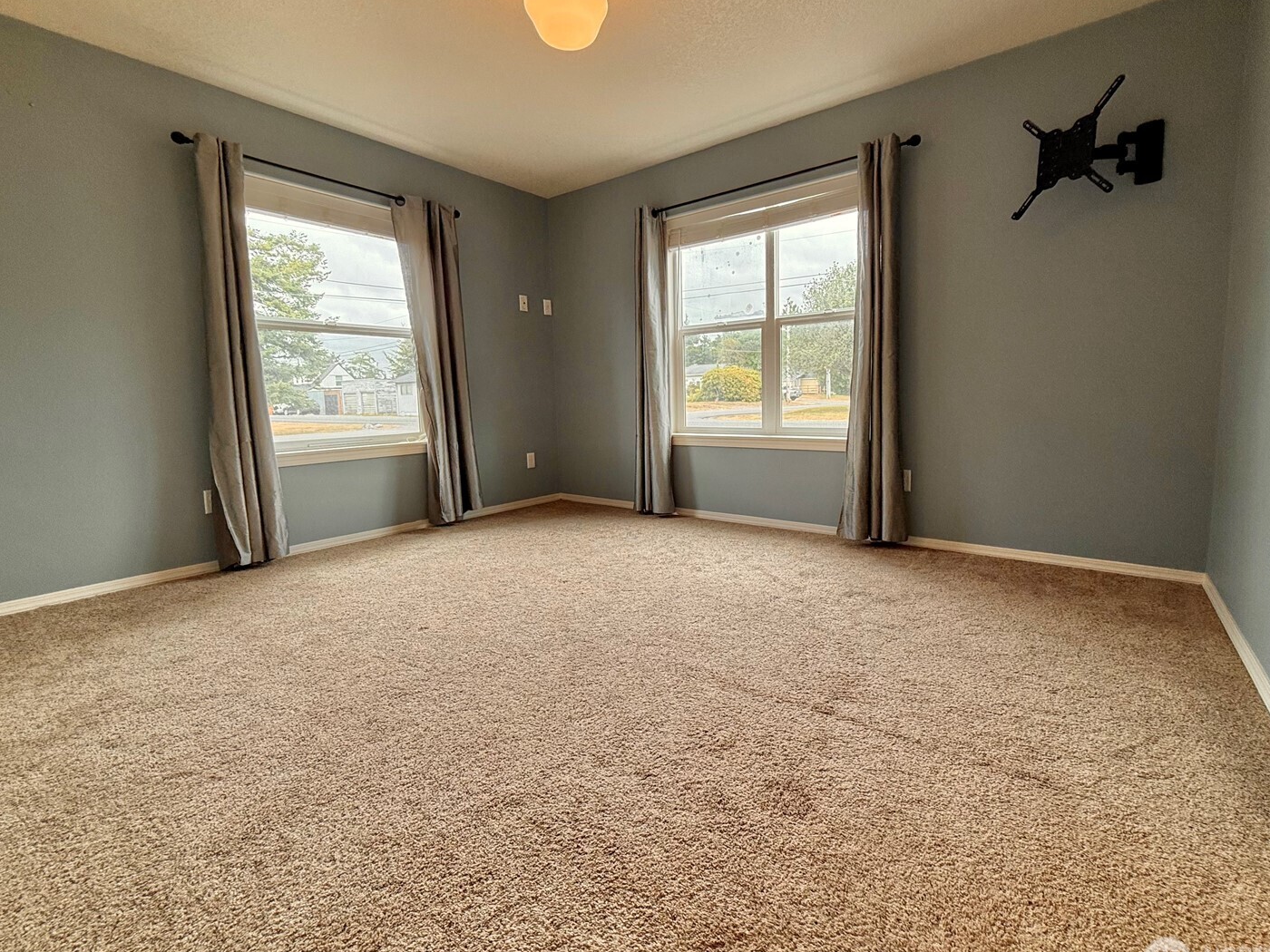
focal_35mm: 16
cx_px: 652
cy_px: 454
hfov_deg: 94.5
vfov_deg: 78.1
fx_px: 587
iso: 64
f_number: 2.2
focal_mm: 2.22
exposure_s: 1/123
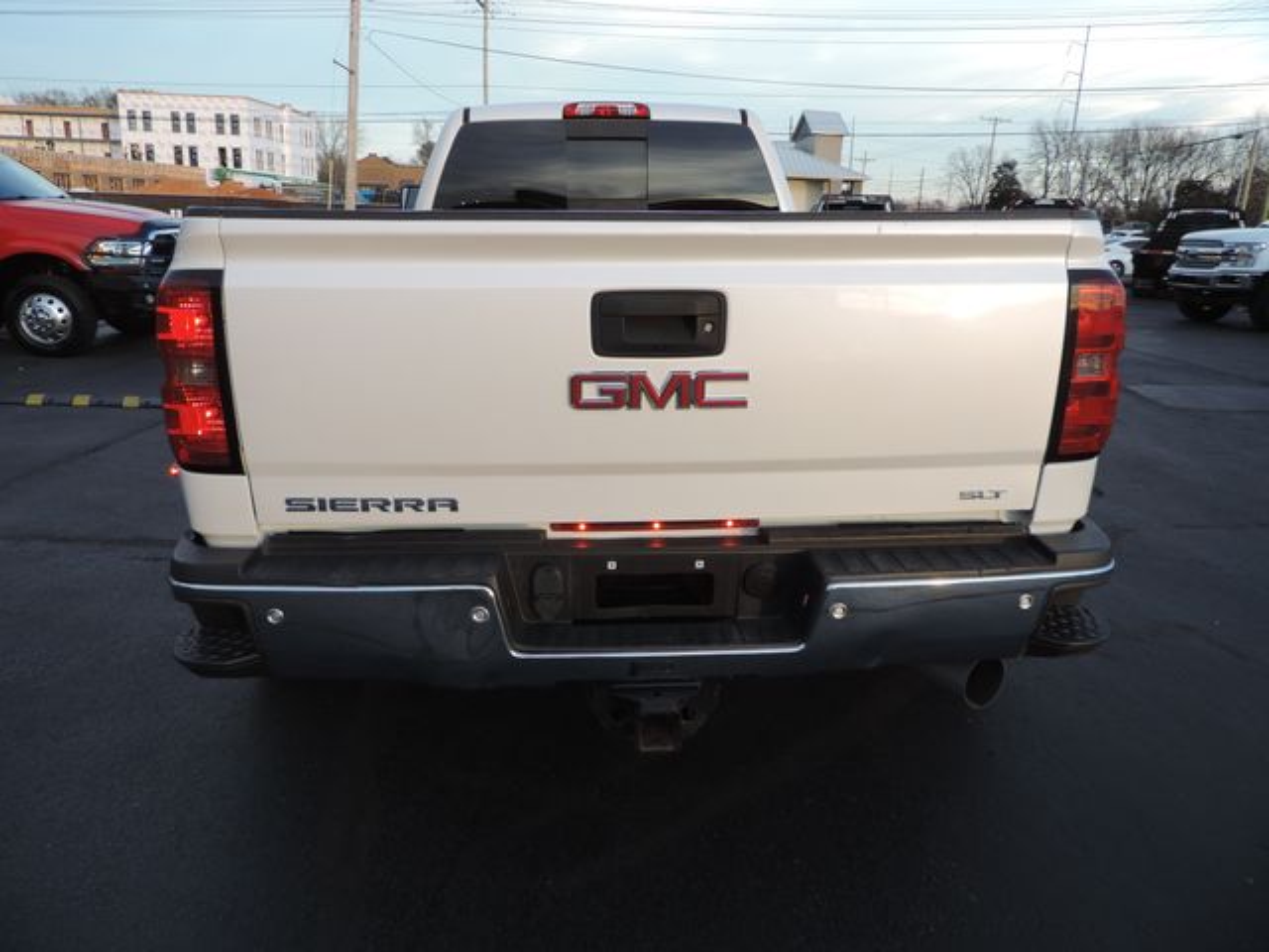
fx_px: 880
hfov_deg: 71.6
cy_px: 476
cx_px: 634
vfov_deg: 56.8
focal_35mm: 24
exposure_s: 1/125
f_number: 3
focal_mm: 4.3
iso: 80
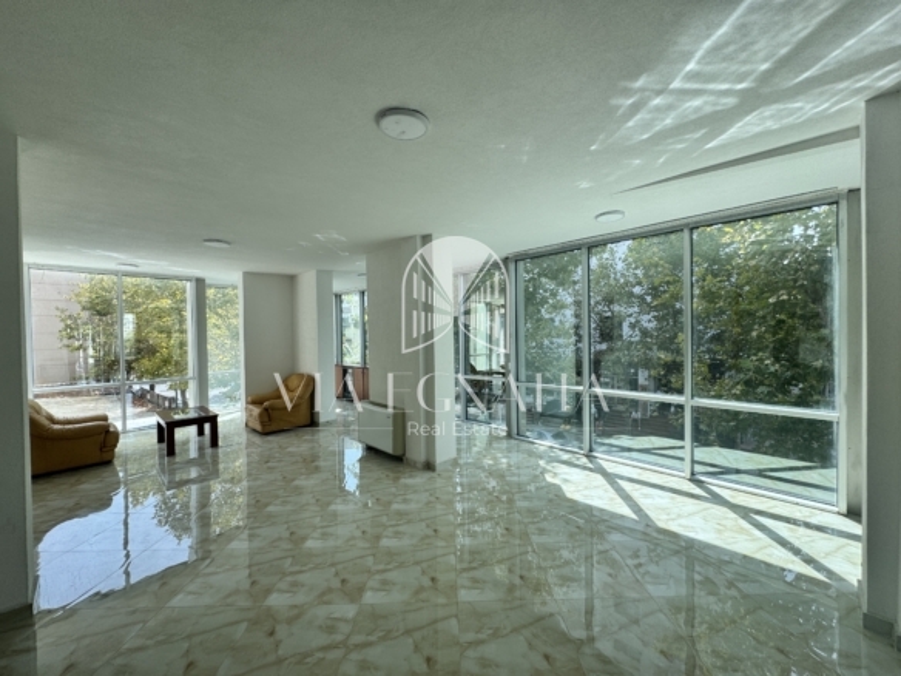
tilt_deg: -0.2
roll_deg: +1.7
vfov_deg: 85.7
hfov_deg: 102.1
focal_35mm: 14
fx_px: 364
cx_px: 450
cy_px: 338
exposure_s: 1/118
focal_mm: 2.22
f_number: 2.2
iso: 40
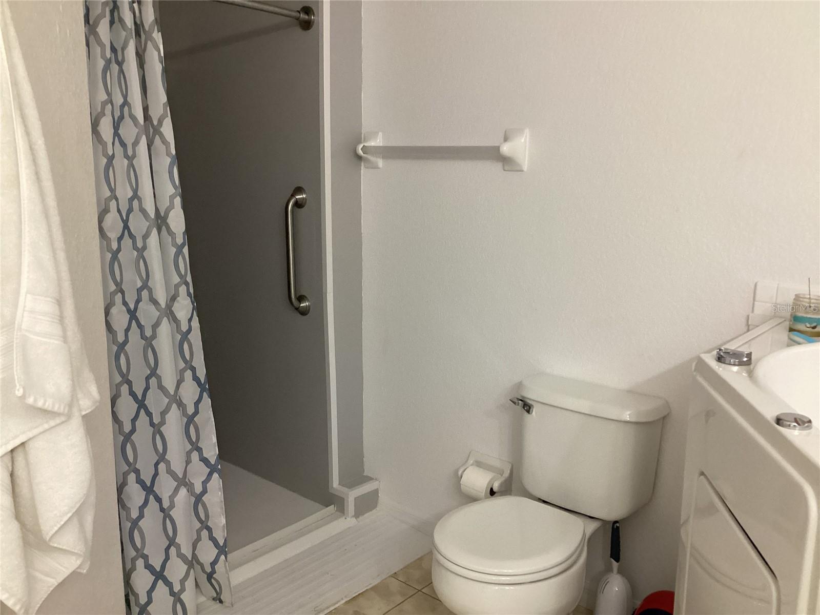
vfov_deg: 45.4
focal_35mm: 31
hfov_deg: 58.4
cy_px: 308
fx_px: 734
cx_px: 410
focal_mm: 3.3
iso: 400
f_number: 2.4
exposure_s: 1/60
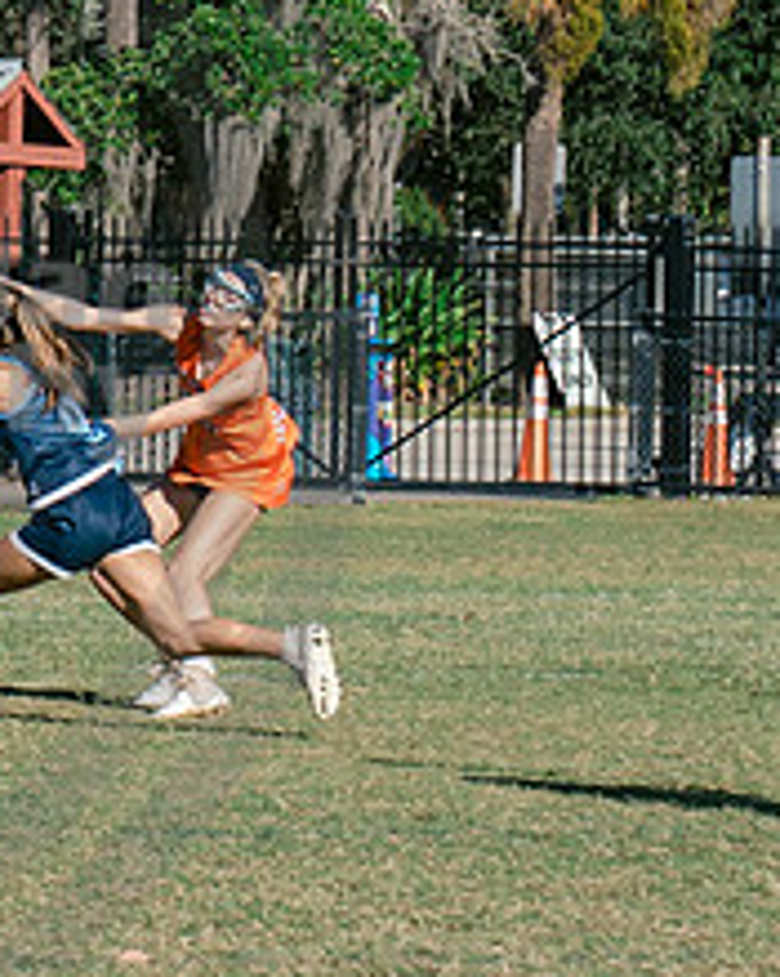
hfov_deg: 3.8
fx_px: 11522
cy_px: 347
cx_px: -1620
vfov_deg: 4.9
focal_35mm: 399
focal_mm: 70
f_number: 5.6
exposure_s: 1/1600
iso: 250
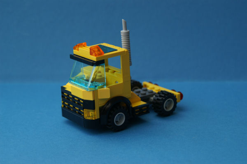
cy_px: 82
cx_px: 124
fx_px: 514
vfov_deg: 18.2
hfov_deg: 27.0
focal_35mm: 75
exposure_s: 1/30
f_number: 5.6
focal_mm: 50
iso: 100
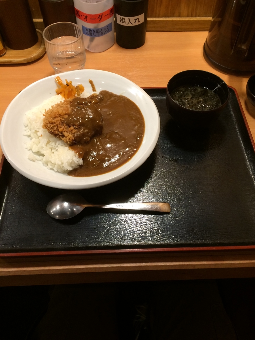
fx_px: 285
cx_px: 128
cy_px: 170
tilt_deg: -56.6
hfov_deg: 48.2
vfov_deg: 61.7
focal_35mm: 29
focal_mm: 4.15
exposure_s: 1/30
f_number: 2.2
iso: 80
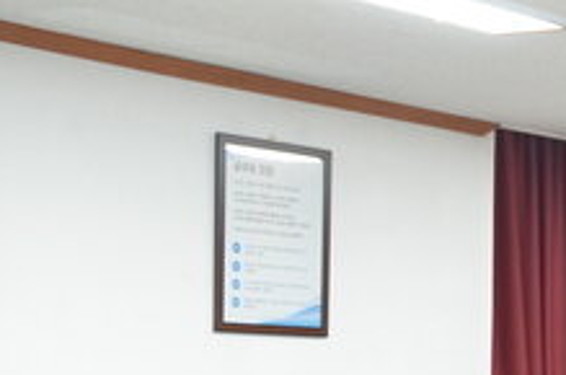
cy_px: 577
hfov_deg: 16.1
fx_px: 1804
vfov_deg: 11.3
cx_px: 879
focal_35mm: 115
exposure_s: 1/60
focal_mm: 24
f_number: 2.8
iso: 640
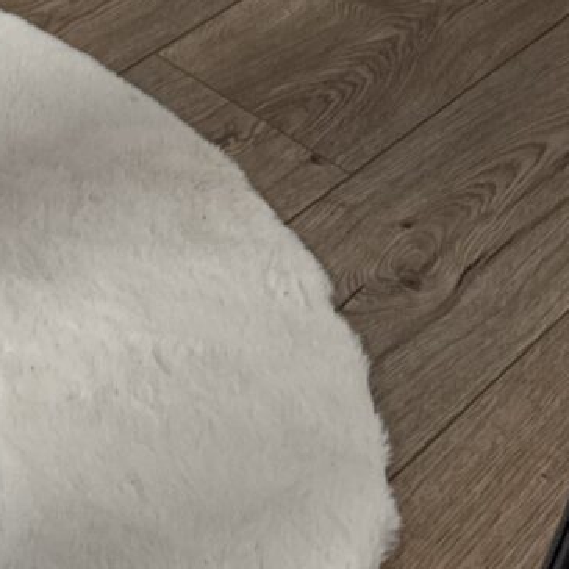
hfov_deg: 11.6
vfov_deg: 9.4
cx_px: 56
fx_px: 2771
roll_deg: -14.9
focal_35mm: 149
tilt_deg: -28.4
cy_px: -1107
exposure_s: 1/121
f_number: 1.78
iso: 64
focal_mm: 6.76
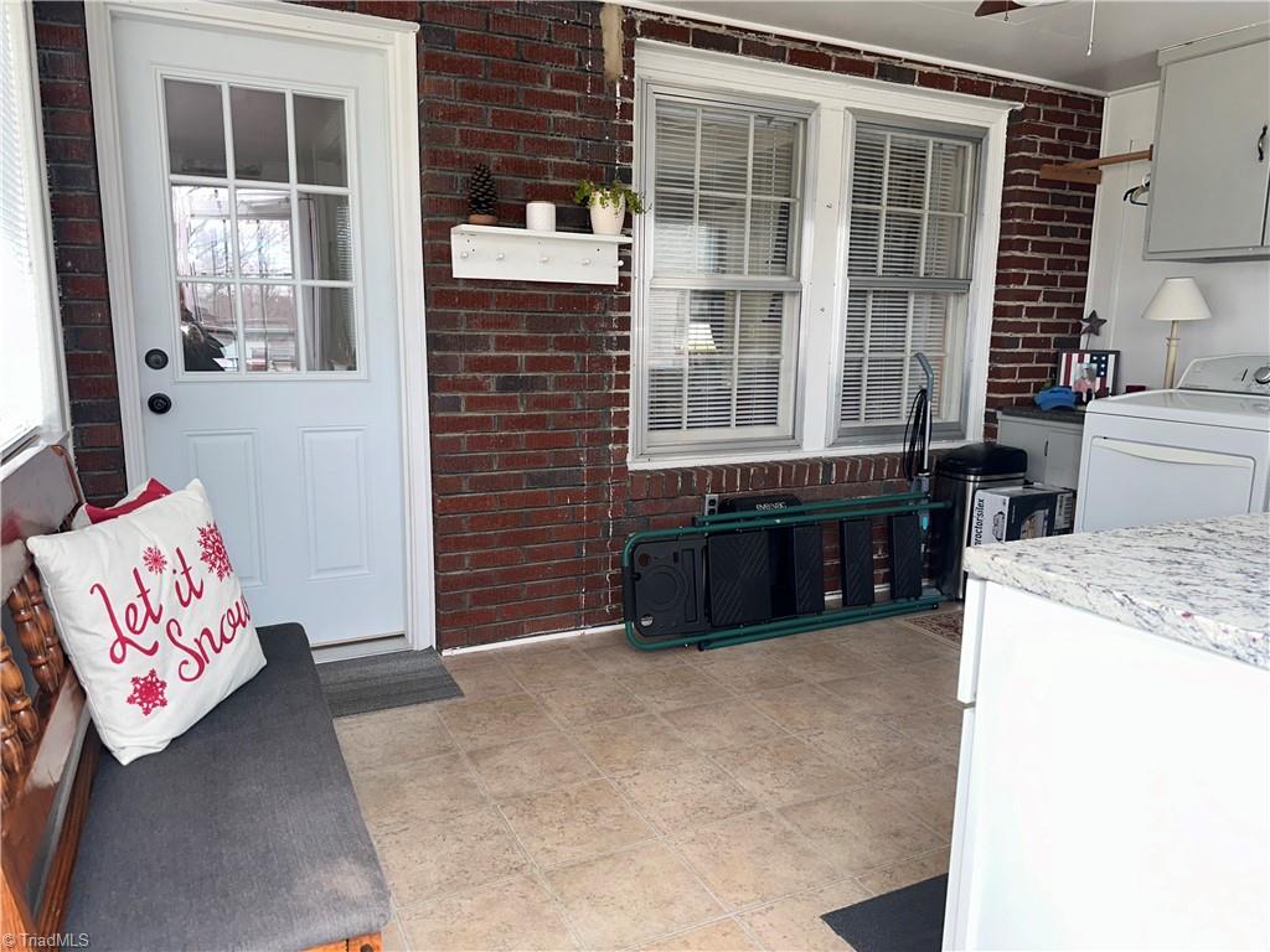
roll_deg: -1.0
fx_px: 881
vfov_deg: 56.8
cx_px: 635
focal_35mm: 24
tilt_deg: -10.0
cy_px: 476
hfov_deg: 71.6
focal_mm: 6.86
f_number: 1.78
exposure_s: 1/121
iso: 80
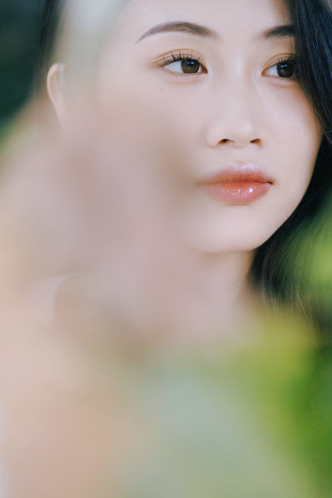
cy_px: 207
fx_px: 1715
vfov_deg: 16.5
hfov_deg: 11.1
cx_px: 174
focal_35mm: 124
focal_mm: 105
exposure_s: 1/100
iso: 320
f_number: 4
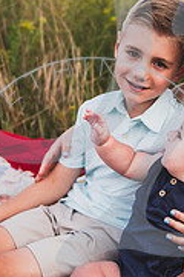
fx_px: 613
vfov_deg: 25.2
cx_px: 161
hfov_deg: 16.9
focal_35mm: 80
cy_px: 83
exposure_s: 1/320
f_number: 2.8
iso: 250
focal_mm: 32
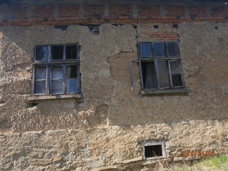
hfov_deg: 67.3
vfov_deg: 53.1
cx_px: 114
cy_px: 86
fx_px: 171
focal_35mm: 26
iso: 80
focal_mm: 4.7
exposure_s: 1/500
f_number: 2.8
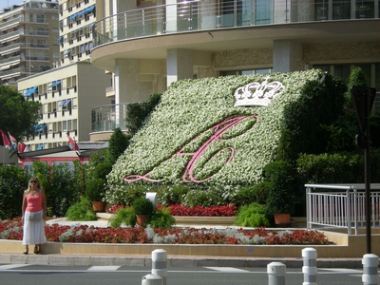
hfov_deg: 18.7
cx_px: 190
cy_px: 142
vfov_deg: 14.1
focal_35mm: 105
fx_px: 1153
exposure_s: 1/270
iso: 50
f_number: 5.7
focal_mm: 17.3
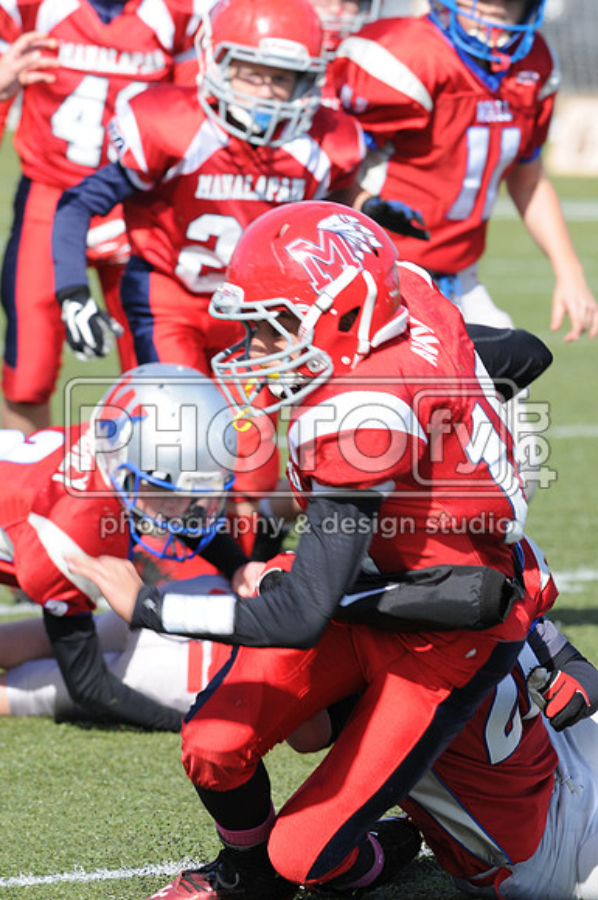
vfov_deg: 4.6
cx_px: 299
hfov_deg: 3.0
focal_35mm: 450
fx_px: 11245
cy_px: 450
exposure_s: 1/500
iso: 200
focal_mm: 300
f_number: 7.1
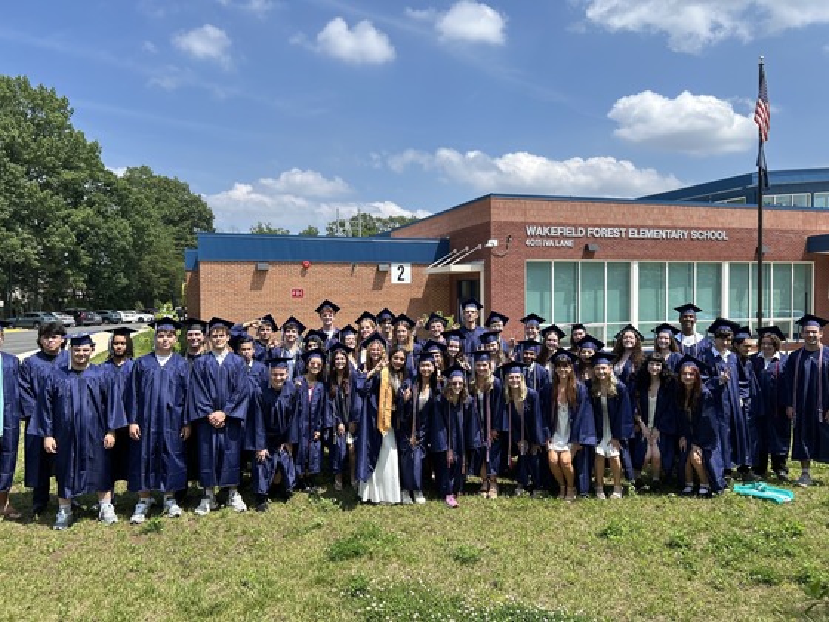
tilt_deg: -1.2
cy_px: 311
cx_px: 414
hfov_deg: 67.3
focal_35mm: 26
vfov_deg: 53.1
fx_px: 623
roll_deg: +0.1
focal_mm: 5.7
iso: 50
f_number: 1.5
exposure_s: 1/3165
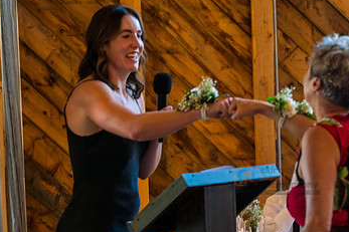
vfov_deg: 7.4
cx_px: 278
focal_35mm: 184
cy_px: 179
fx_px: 1783
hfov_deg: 11.1
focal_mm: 110
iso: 1000
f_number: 5
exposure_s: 1/250
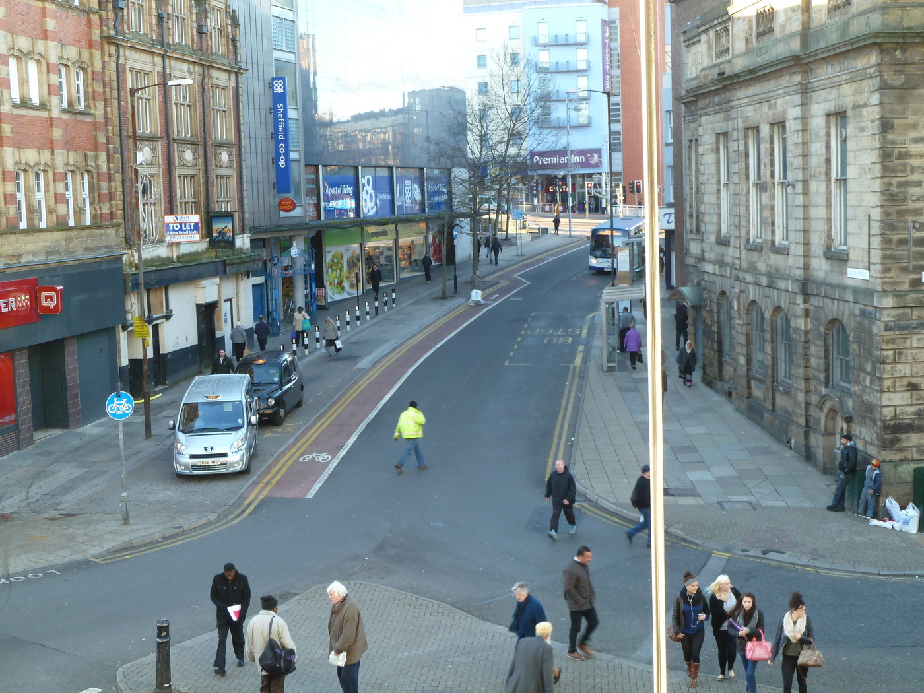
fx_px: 1388
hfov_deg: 36.8
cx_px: 462
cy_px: 346
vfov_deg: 28.0
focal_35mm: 52
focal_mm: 8.5
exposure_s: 1/40
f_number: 3.8
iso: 100
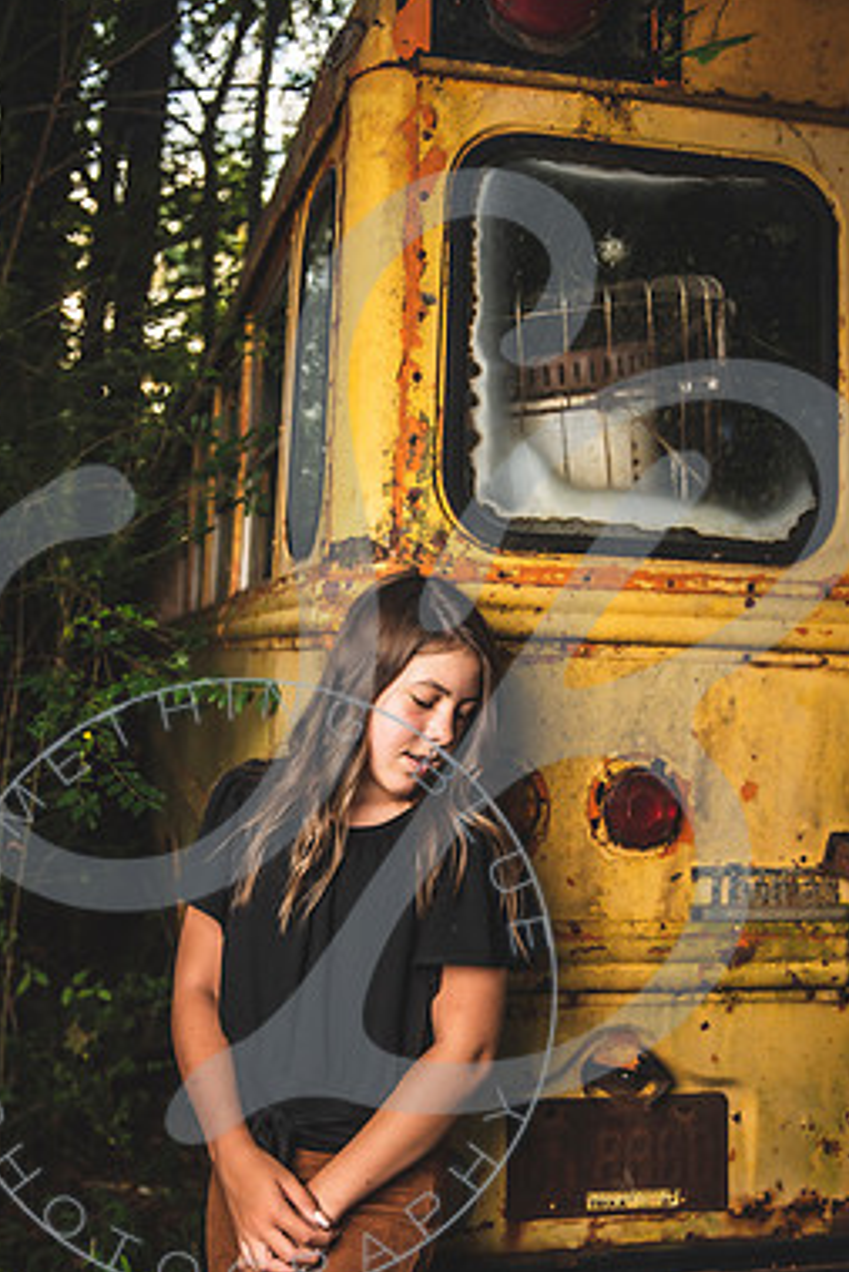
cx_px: 396
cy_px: 735
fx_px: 1343
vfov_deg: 50.5
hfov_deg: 35.1
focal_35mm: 38
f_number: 2.8
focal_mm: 32
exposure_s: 1/160
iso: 100
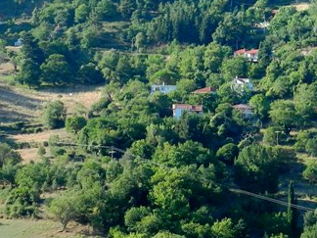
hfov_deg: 12.6
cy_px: -84
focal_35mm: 156
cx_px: 286
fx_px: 1429
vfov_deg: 9.3
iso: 80
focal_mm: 8.4
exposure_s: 1/200
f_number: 3.6
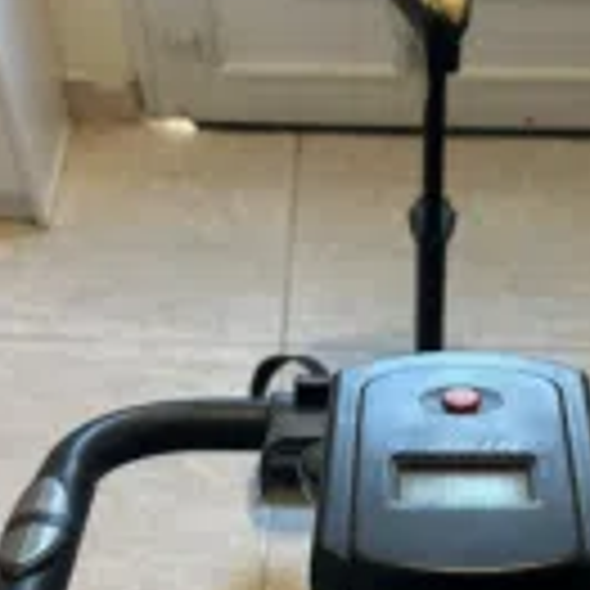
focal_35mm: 65
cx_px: 437
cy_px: 513
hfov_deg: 26.2
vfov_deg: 25.8
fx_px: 1253
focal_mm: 6.86
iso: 400
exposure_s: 1/60
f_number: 1.78
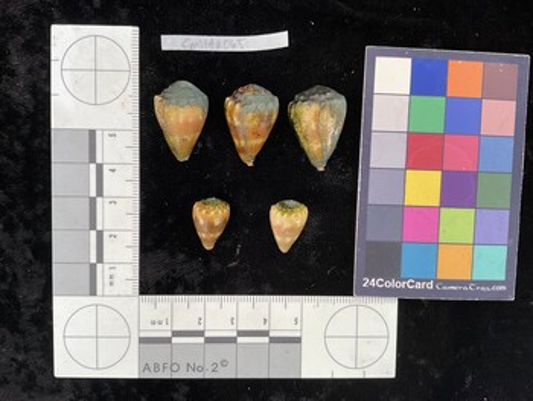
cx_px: 266
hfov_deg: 61.6
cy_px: 200
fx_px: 447
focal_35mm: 29
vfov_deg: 48.3
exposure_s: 1/120
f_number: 1.8
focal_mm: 3
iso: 64
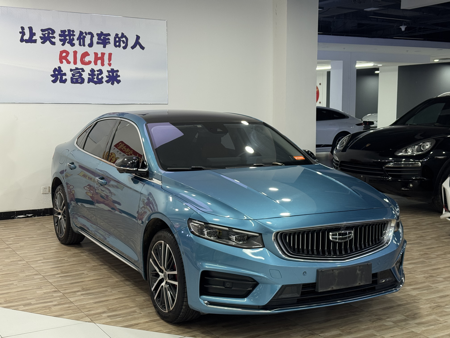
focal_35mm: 48
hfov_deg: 39.7
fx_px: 624
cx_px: 225
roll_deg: -0.5
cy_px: 169
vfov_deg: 30.3
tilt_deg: -4.6
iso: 125
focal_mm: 6.76
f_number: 1.78
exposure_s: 1/100
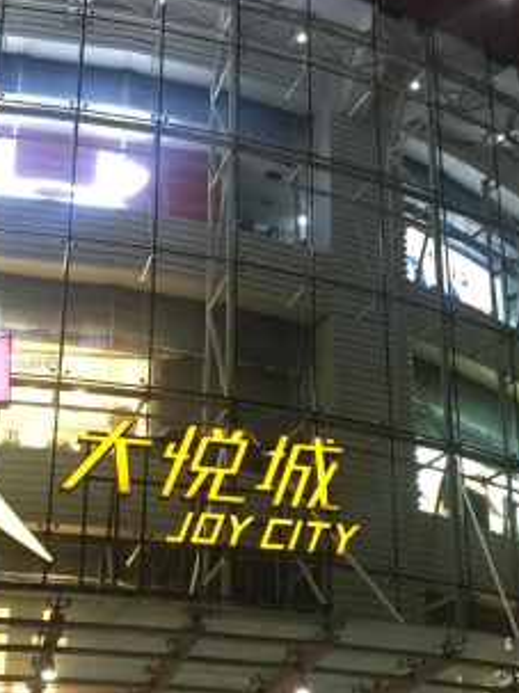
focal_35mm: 67
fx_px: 1340
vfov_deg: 28.9
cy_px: 435
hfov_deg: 21.9
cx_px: 276
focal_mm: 4.15
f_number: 2.2
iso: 125
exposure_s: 1/17
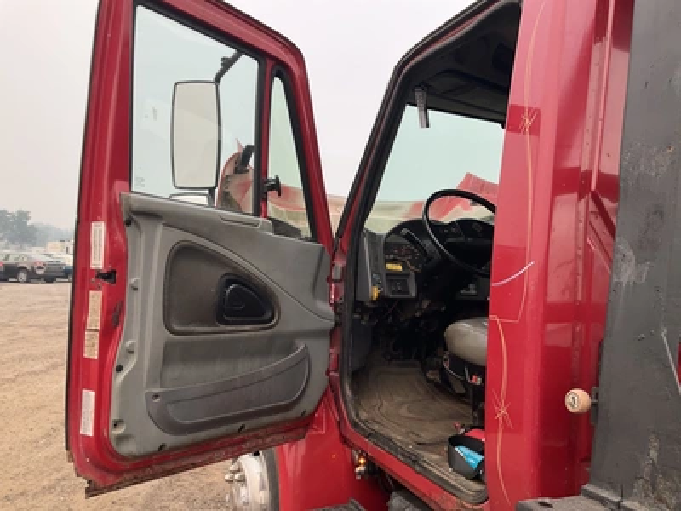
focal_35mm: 29
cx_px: 340
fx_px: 571
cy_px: 256
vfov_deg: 48.2
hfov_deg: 61.7
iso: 25
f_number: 1.8
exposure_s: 1/309
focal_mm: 3
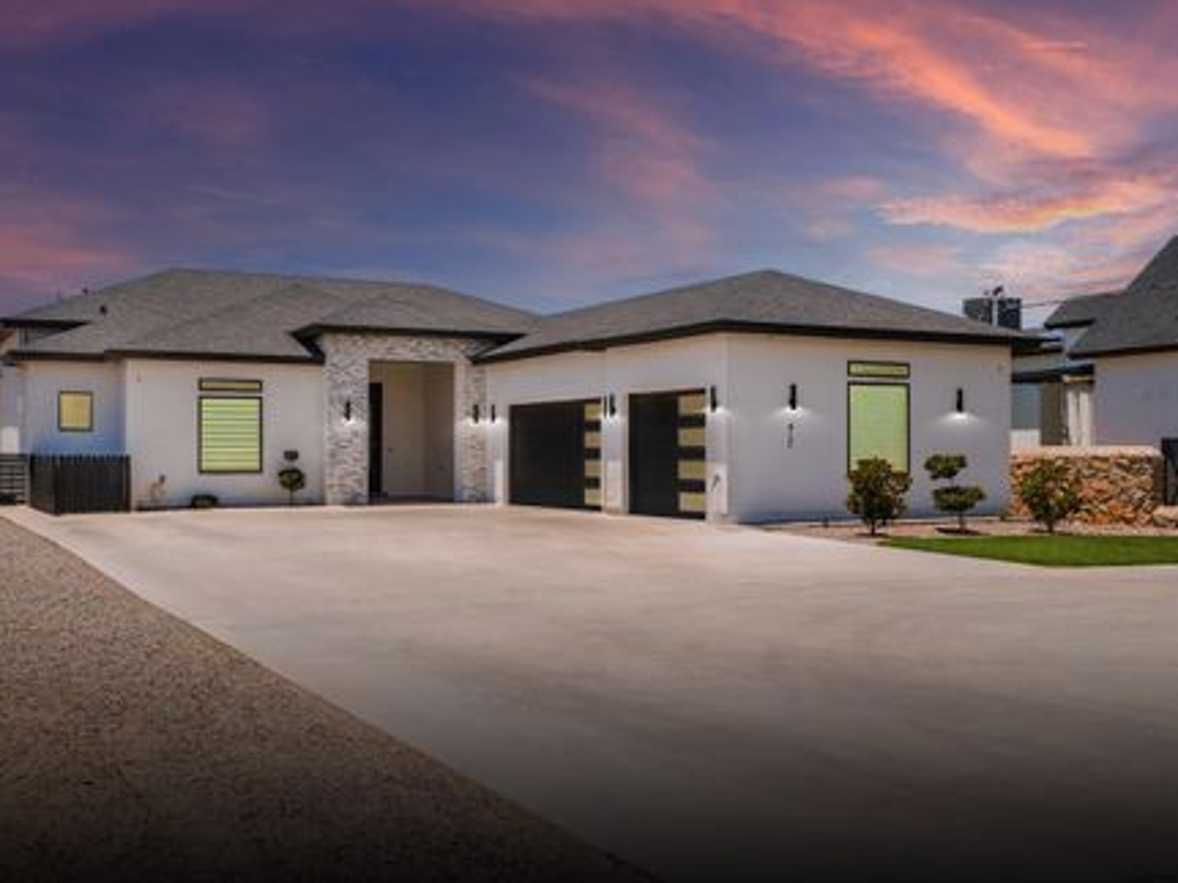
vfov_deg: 36.8
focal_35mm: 39
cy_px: 444
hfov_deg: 47.8
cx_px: 525
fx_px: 1327
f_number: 11
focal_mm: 35
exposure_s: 1/500
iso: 640
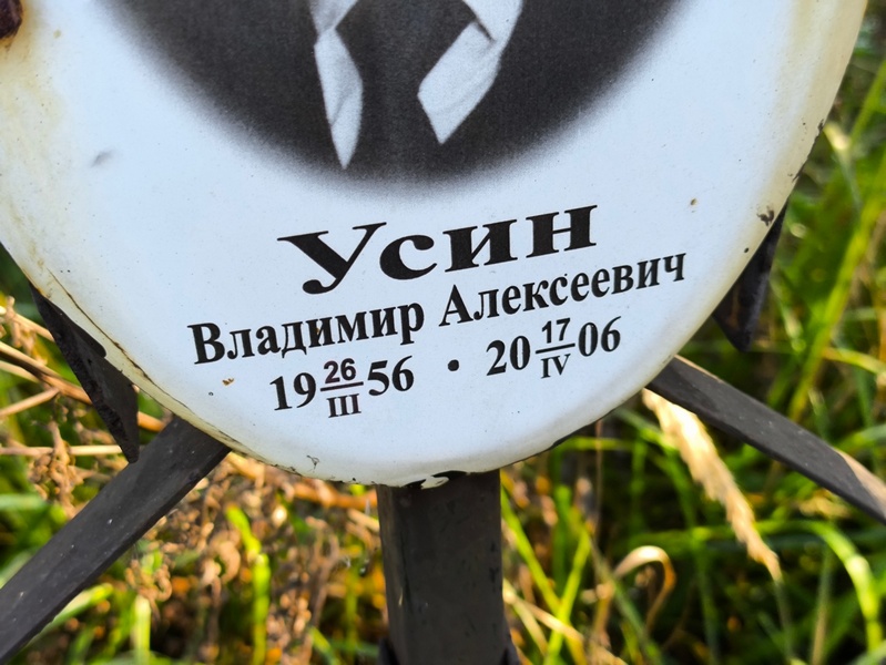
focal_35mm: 50
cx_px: 443
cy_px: 332
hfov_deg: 38.2
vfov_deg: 29.1
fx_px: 1280
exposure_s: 1/120
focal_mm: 4.71
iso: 64
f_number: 1.7
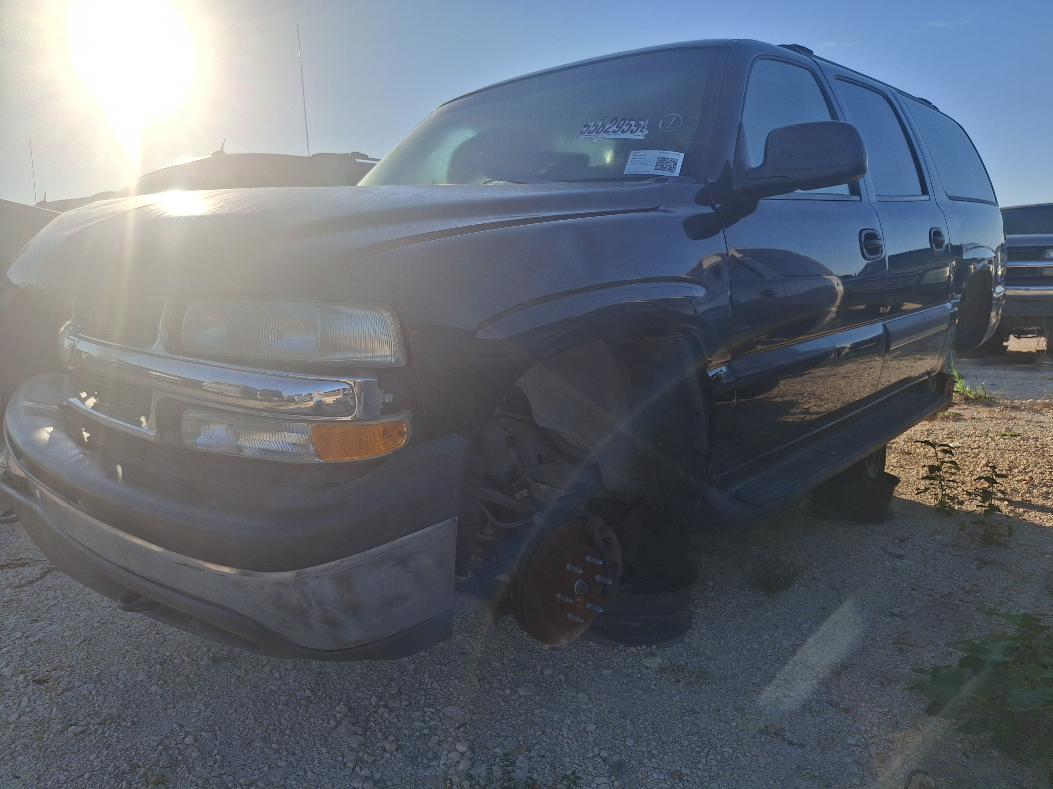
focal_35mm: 25
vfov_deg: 54.9
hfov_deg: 69.4
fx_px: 760
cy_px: 394
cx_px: 526
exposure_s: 1/1821
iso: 32
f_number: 1.8
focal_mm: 4.69
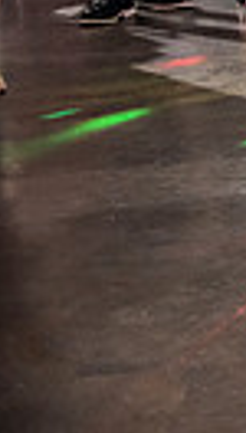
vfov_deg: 17.5
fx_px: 1277
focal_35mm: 111
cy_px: -189
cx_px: 948
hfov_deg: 7.8
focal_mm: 24
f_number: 2.8
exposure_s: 1/125
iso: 1600
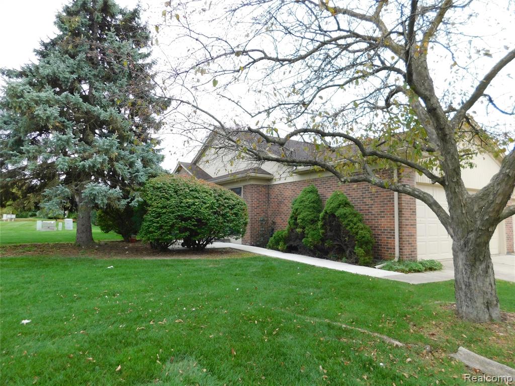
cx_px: 258
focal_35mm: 23
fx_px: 342
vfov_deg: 58.9
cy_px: 193
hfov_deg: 73.9
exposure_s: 1/80
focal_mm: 4
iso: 125
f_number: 3
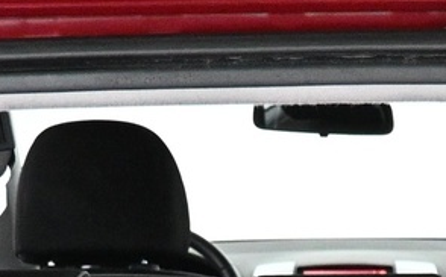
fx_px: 1639
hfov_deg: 15.4
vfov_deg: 8.6
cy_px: 717
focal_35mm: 135
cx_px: 341
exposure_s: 1/80
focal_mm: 16
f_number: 3.5
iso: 4000
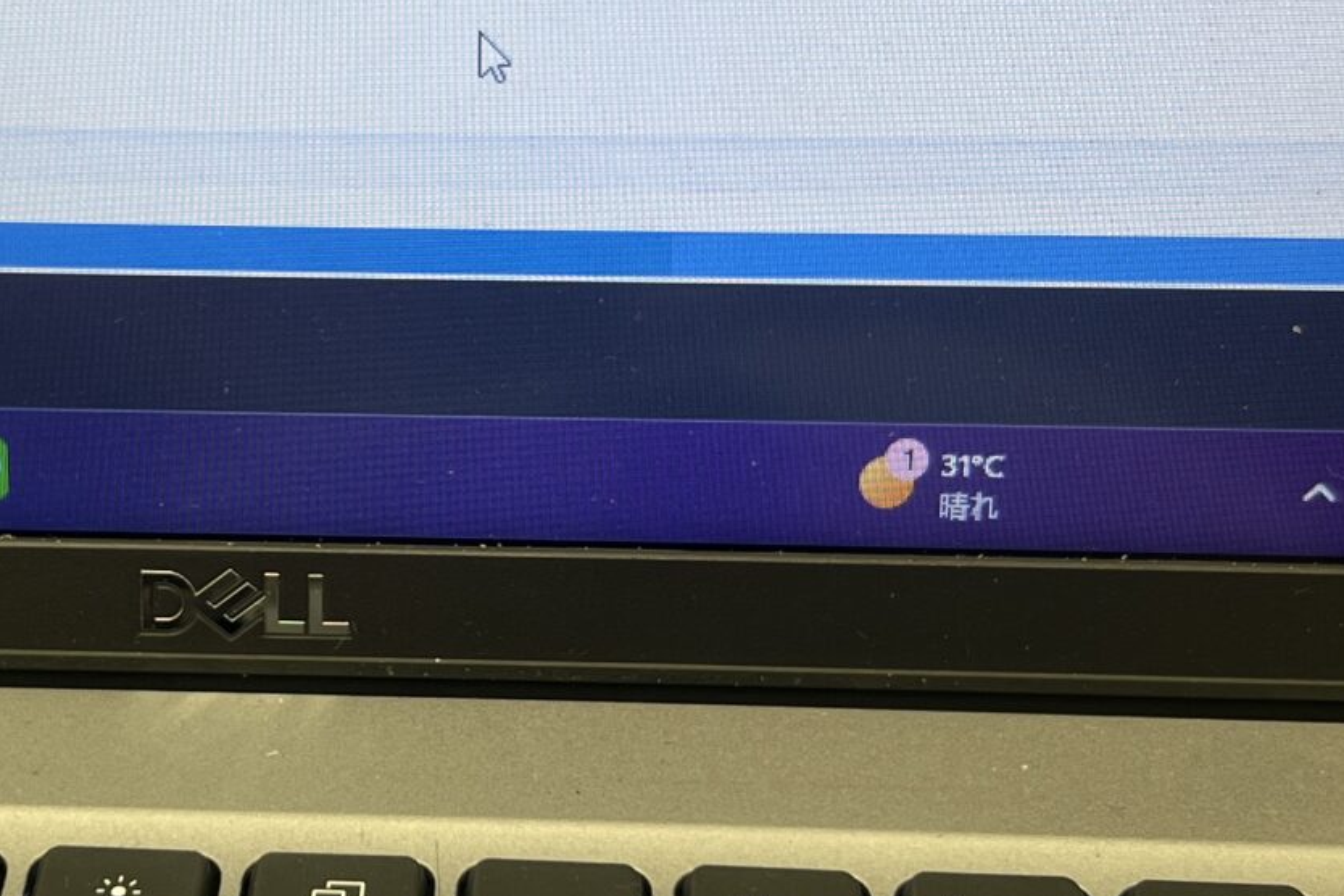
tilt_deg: -34.4
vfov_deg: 16.5
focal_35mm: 83
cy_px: 456
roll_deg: +2.1
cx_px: 411
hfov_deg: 24.3
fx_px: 3098
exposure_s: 1/100
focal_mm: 5.7
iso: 40
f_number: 1.5
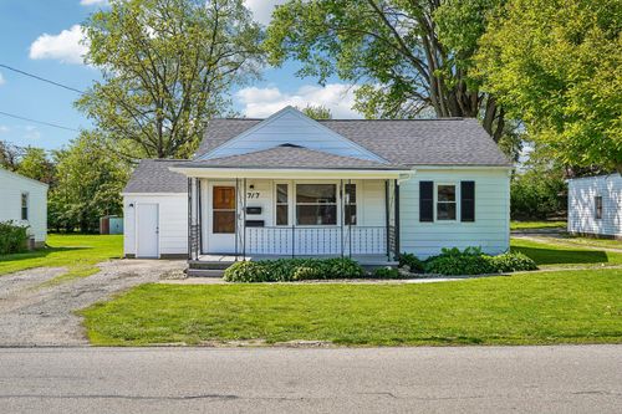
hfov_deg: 54.5
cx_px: 311
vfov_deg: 37.8
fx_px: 604
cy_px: 207
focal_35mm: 35
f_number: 8
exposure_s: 1/250
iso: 100
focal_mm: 35
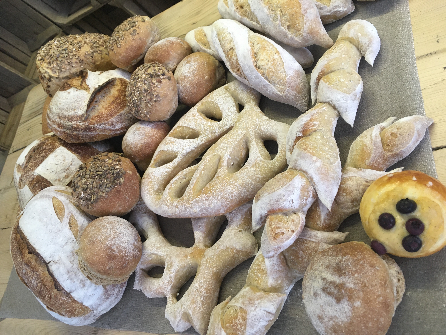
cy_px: 168
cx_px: 223
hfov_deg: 61.7
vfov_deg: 48.2
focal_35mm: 29
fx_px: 374
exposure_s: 1/33
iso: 125
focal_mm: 4.15
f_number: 2.2
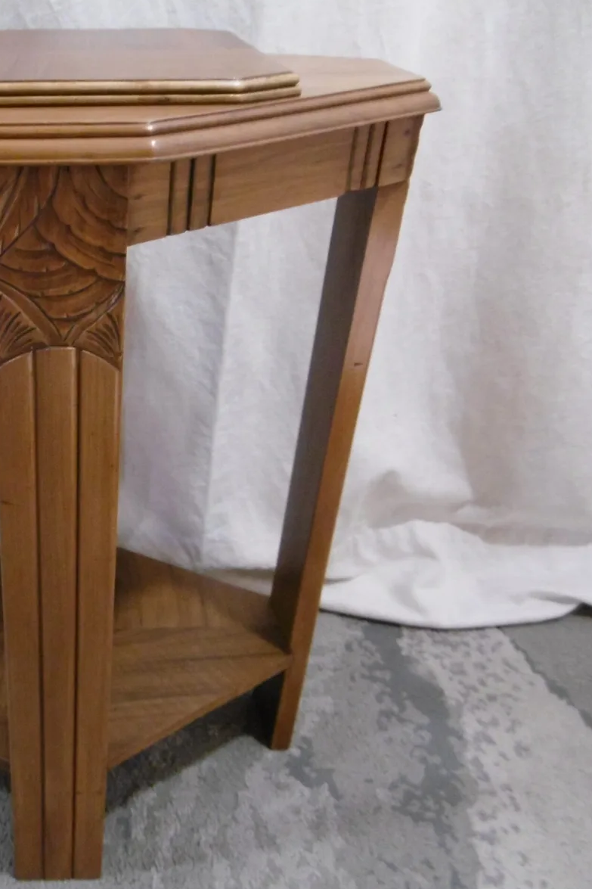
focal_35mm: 34
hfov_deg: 36.4
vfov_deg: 55.8
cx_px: 54
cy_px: 445
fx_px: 839
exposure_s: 1/25
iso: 400
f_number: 3.1
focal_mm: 4.3
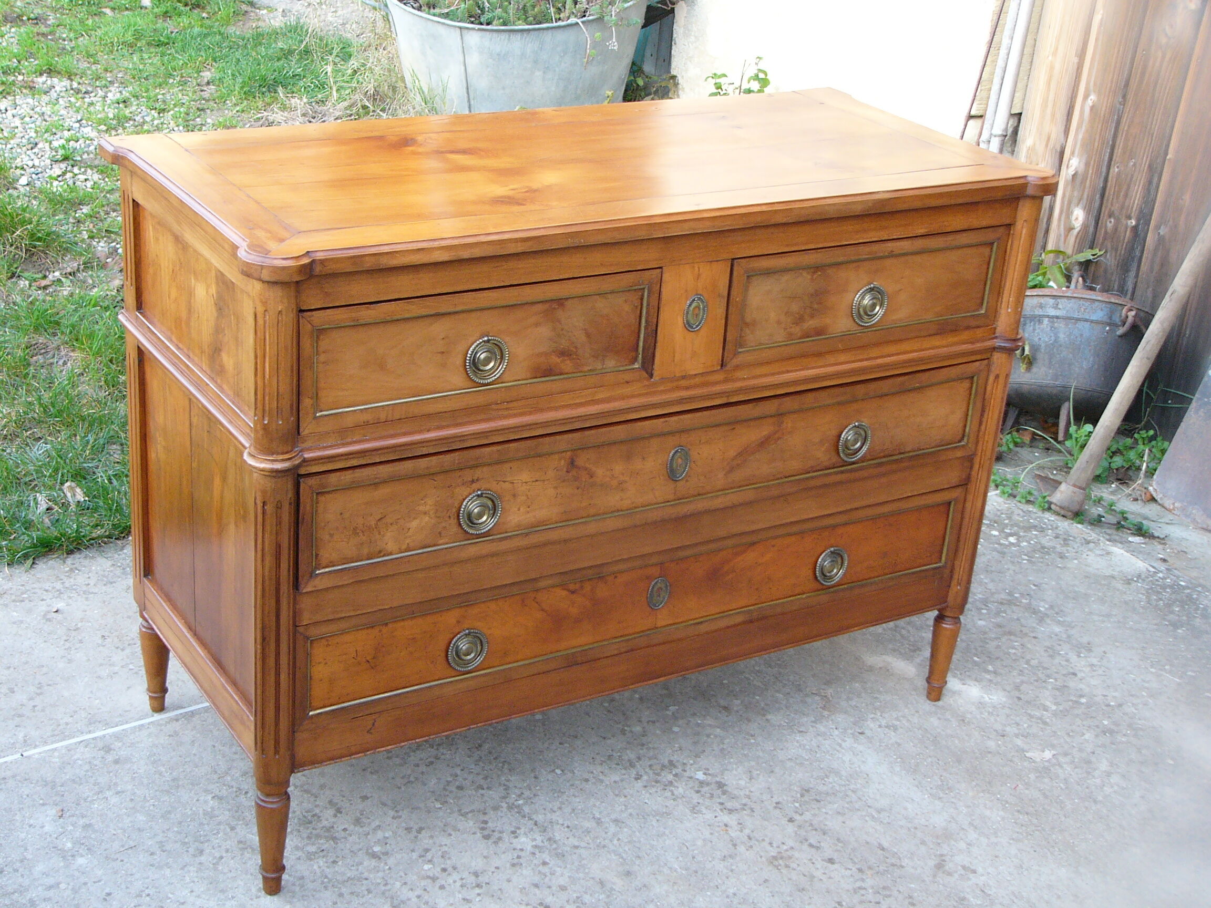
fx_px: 1784
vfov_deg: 28.6
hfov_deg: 37.5
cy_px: 454
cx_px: 606
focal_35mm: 51
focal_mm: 8.5
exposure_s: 1/60
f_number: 2.8
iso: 150
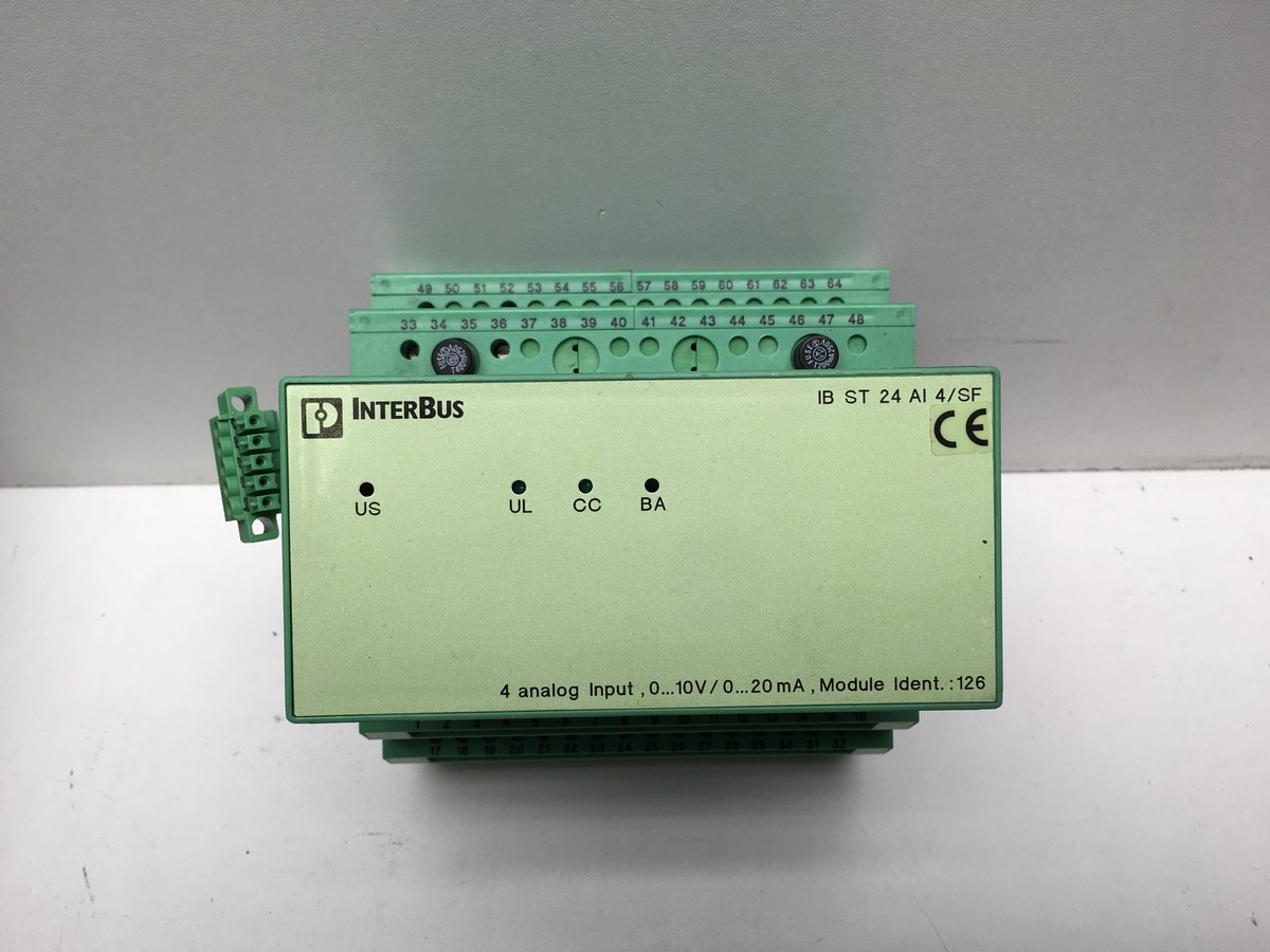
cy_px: 476
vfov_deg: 48.2
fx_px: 1064
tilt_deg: -54.6
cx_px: 635
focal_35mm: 29
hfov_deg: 61.7
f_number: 2.2
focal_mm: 4.15
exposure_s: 1/100
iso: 25
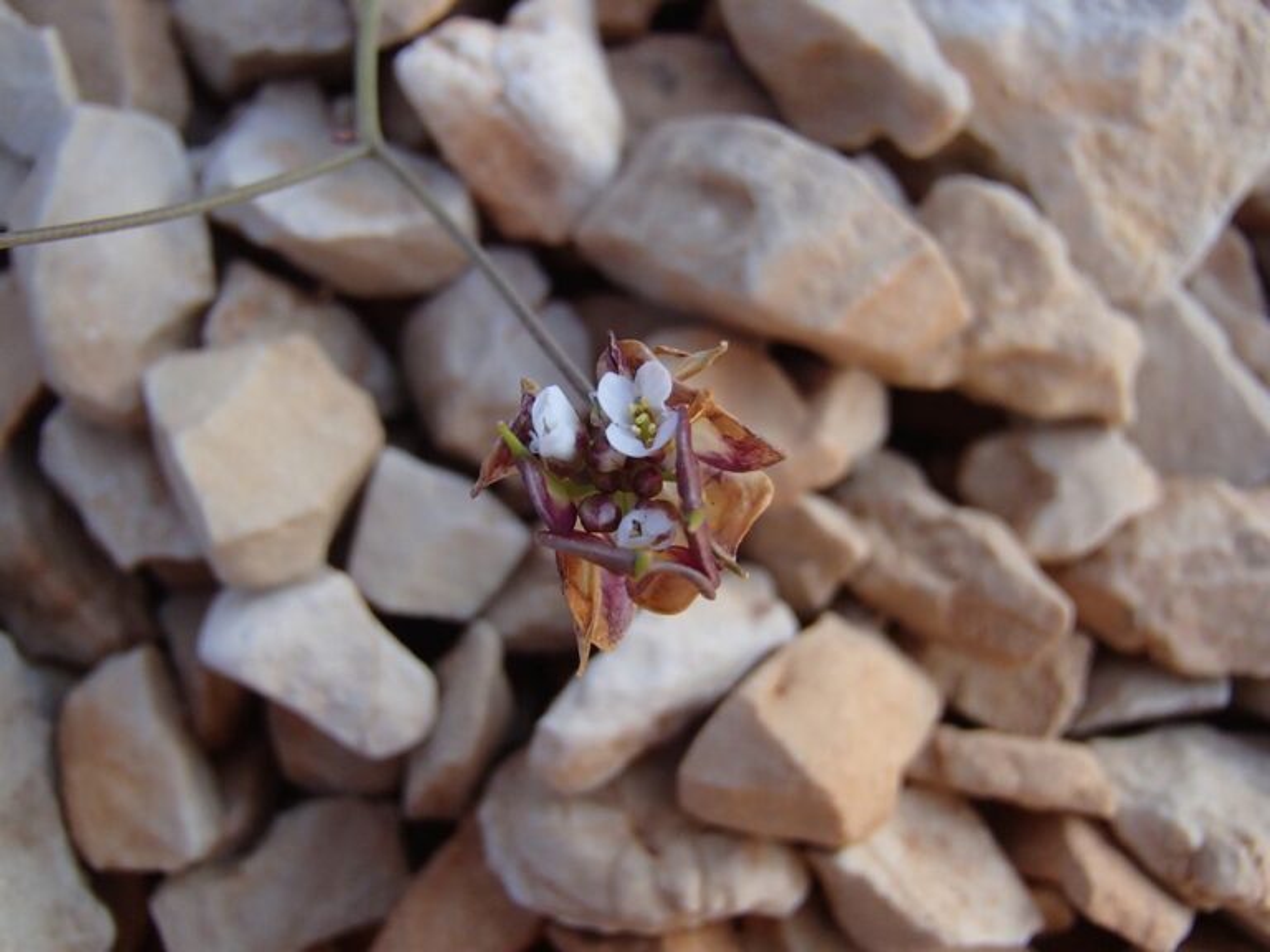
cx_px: 635
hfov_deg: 50.1
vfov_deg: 38.7
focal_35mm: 37
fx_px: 1357
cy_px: 476
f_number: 4.7
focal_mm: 6.64
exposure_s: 1/160
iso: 200
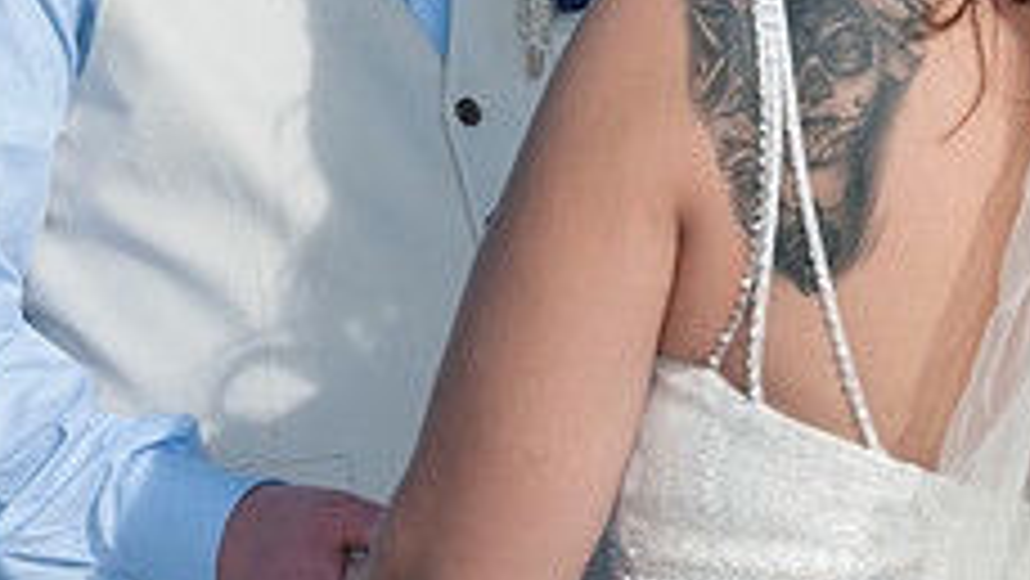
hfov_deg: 5.7
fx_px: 10327
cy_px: -160
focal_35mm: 378
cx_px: 486
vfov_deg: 3.2
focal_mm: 95
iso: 100
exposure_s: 1/250
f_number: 11
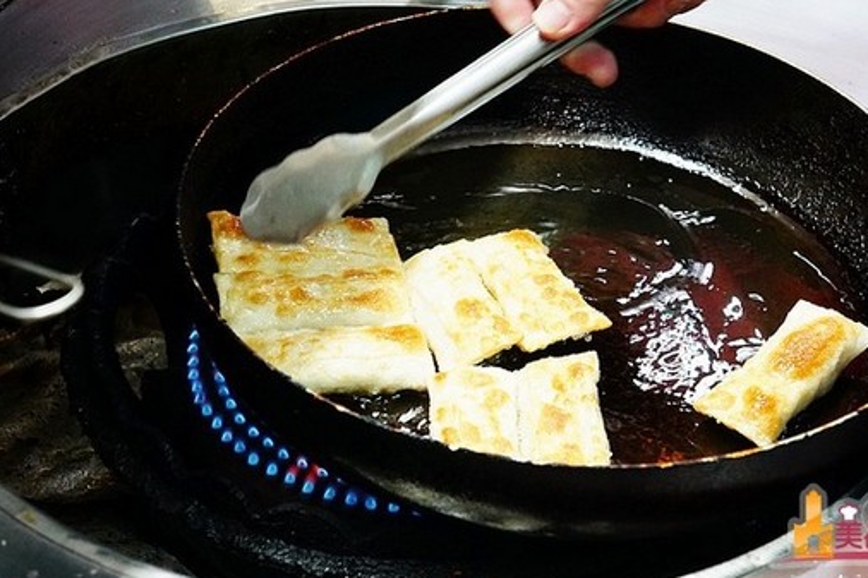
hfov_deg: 22.9
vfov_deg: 15.3
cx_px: 482
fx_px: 2145
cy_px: 259
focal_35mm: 89
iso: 6400
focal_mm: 50
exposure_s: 1/80
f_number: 5
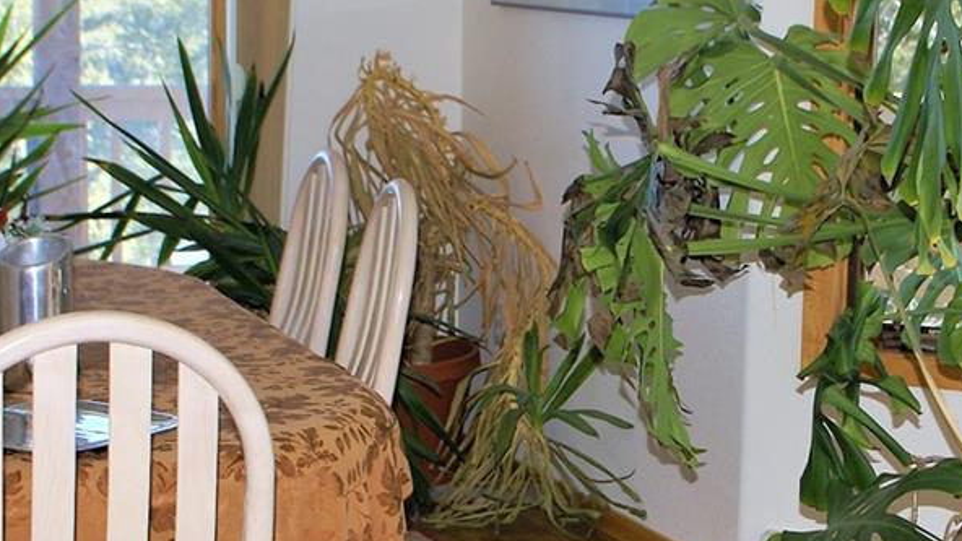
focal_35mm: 85
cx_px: 673
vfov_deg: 14.2
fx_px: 2168
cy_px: 309
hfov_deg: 24.8
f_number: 4.5
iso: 100
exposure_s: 1/125
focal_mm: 20
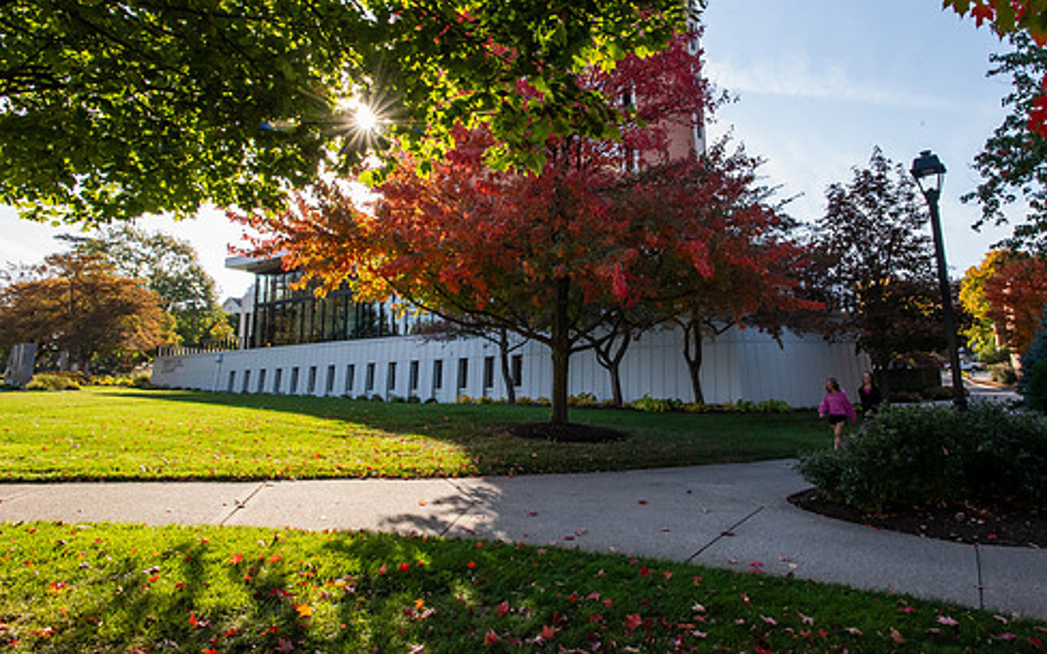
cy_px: 261
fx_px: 656
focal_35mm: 23
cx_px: 592
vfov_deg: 52.6
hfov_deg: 76.8
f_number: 18
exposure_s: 1/125
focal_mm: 19
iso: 800
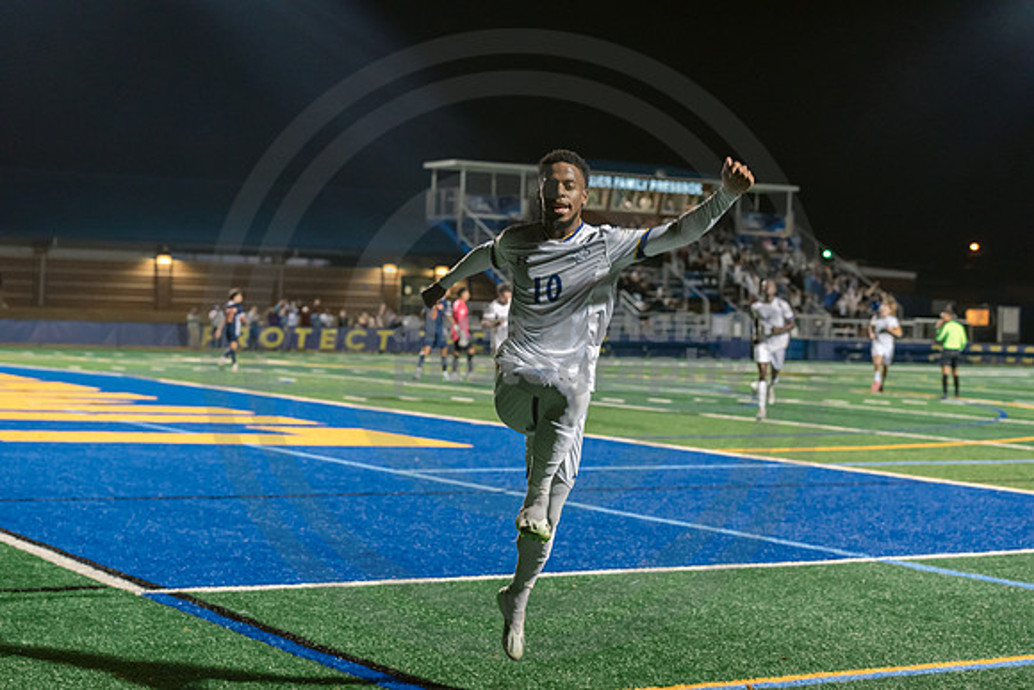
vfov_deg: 19.5
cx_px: 517
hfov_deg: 28.8
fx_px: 2011
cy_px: 345
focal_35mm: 70
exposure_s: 1/320
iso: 2500
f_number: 3.5
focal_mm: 70
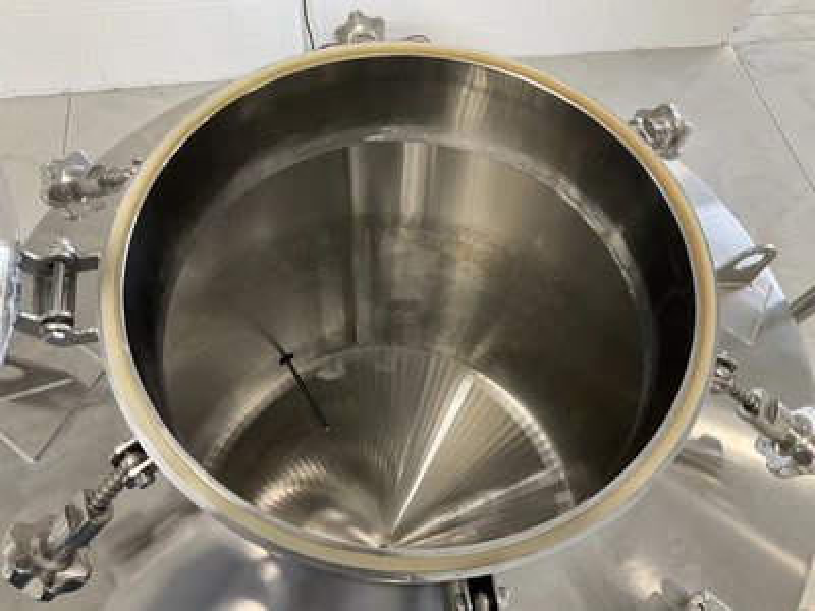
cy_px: 306
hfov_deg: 61.7
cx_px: 408
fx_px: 683
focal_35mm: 29
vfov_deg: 48.2
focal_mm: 3
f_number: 1.8
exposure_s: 1/64
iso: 64
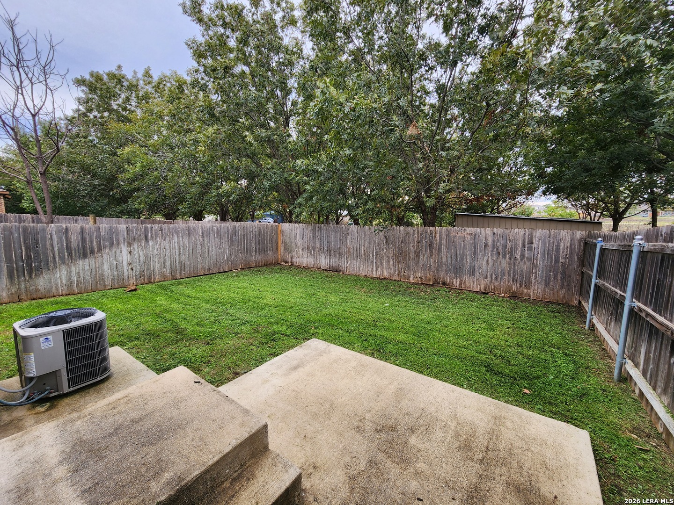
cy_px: 252
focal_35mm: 13
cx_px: 337
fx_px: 253
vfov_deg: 89.9
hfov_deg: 106.2
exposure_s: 1/120
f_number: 2.2
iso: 80
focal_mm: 2.2
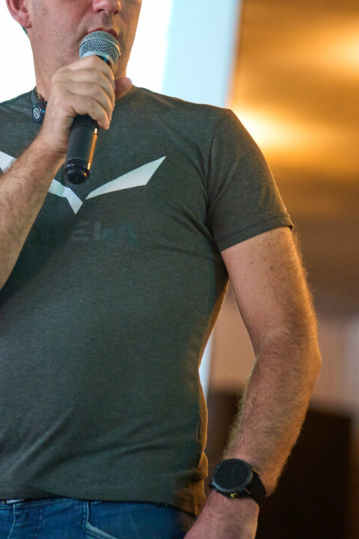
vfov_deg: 8.5
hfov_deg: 5.7
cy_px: 193
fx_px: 3623
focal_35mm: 242
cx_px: 103
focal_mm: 152
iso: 6400
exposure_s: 1/100
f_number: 2.8
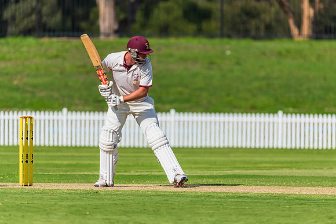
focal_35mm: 587
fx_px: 5477
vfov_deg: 2.3
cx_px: 177
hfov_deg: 3.5
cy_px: 106
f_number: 6.3
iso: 500
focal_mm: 500
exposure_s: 1/5000
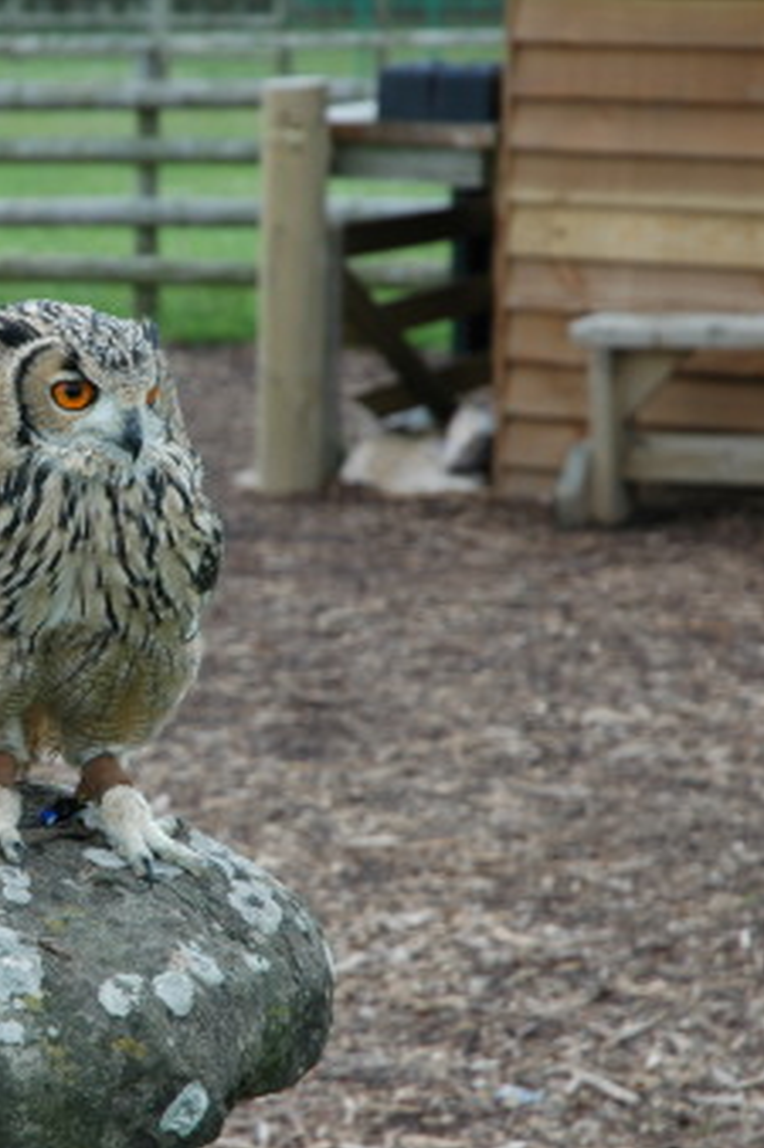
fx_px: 5066
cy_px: 574
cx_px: -17
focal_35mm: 159
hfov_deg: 8.6
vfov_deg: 12.9
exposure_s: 1/200
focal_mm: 70
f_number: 7.1
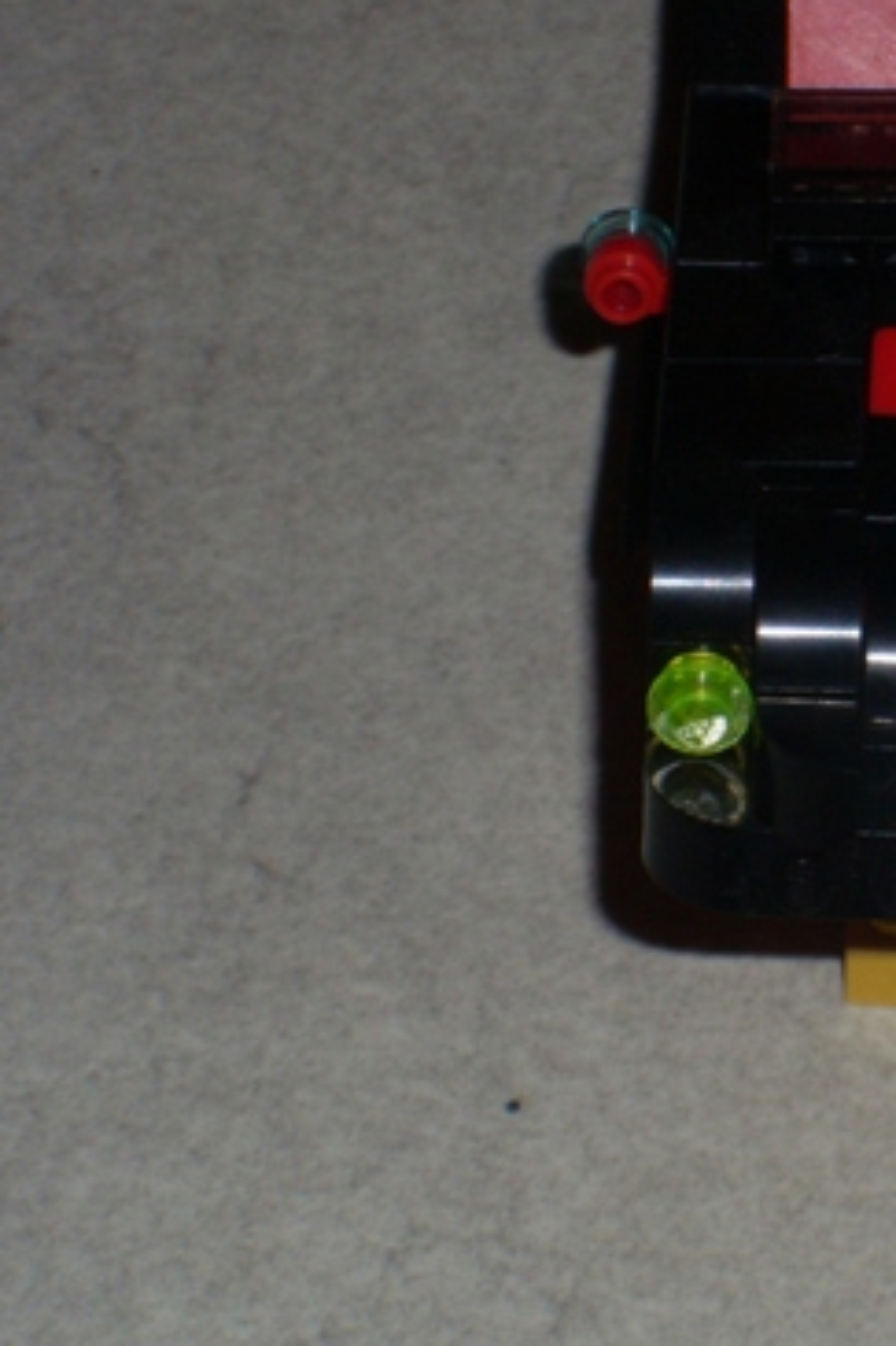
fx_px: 7772
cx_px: 1036
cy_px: 616
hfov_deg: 6.6
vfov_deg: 9.9
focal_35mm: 208
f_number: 14.1
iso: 100
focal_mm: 18.9
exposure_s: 1/90
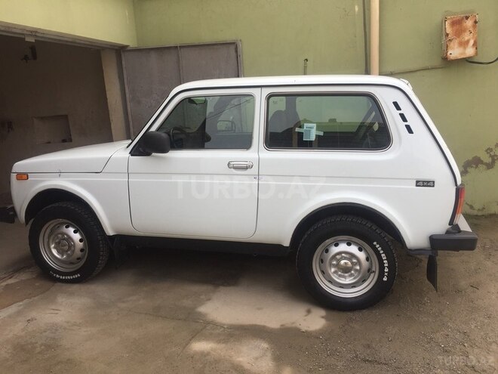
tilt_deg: -10.6
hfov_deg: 61.7
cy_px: 187
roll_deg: +3.7
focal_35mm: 29
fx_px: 417
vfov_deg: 48.2
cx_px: 249
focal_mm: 4.15
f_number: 2.2
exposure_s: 1/791
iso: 32
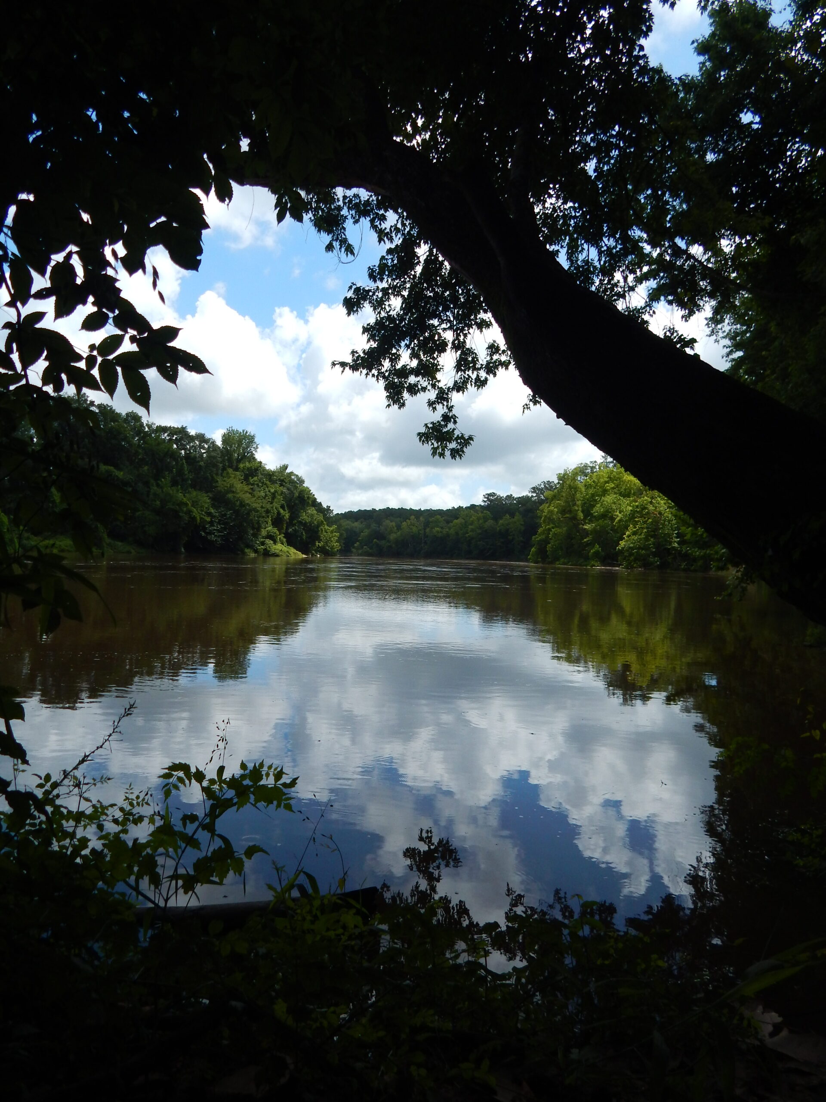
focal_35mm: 22
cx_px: 413
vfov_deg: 76.4
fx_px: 700
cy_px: 551
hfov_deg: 61.1
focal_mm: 4
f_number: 6
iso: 125
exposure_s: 1/500
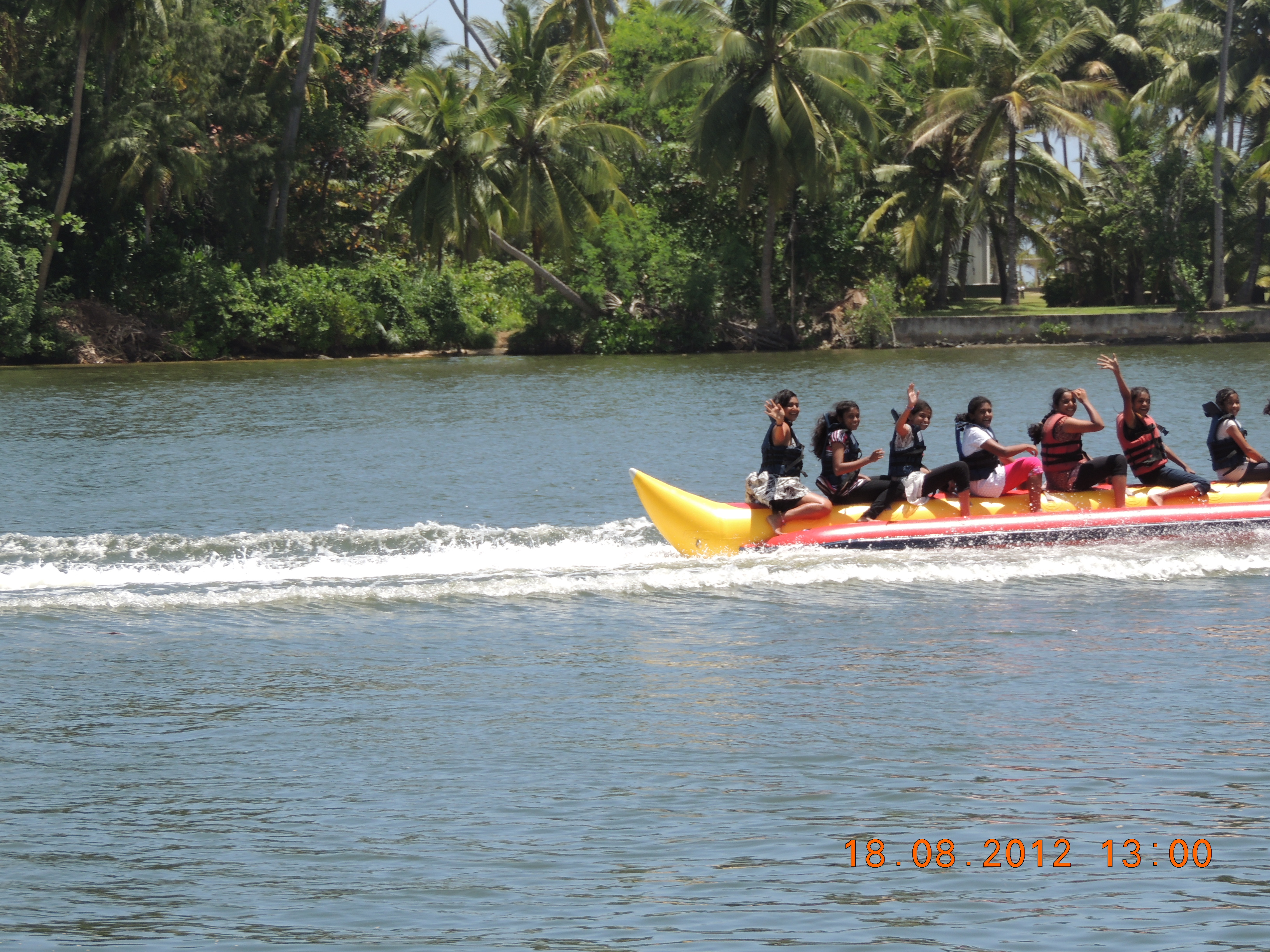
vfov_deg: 11.0
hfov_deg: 14.6
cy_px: 476
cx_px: 635
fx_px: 4953
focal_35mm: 135
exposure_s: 1/500
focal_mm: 24
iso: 100
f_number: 4.3
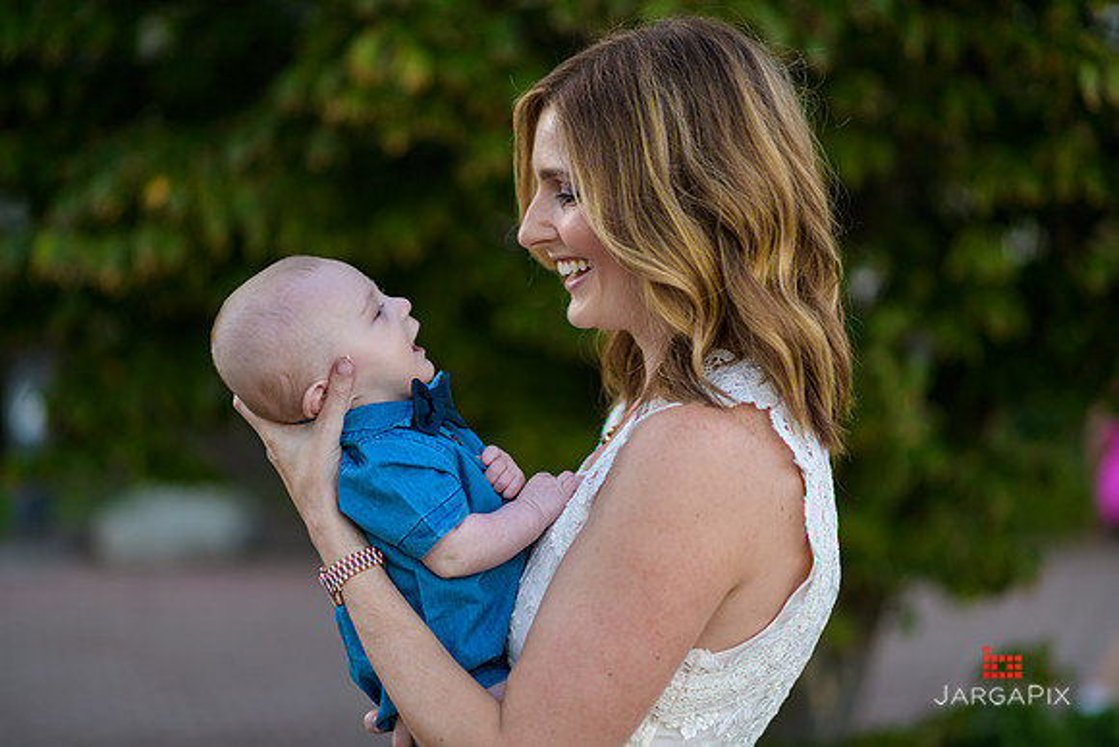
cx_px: 560
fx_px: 2643
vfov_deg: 16.1
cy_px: 374
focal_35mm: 85
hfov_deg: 23.9
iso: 200
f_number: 2
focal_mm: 85
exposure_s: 1/500
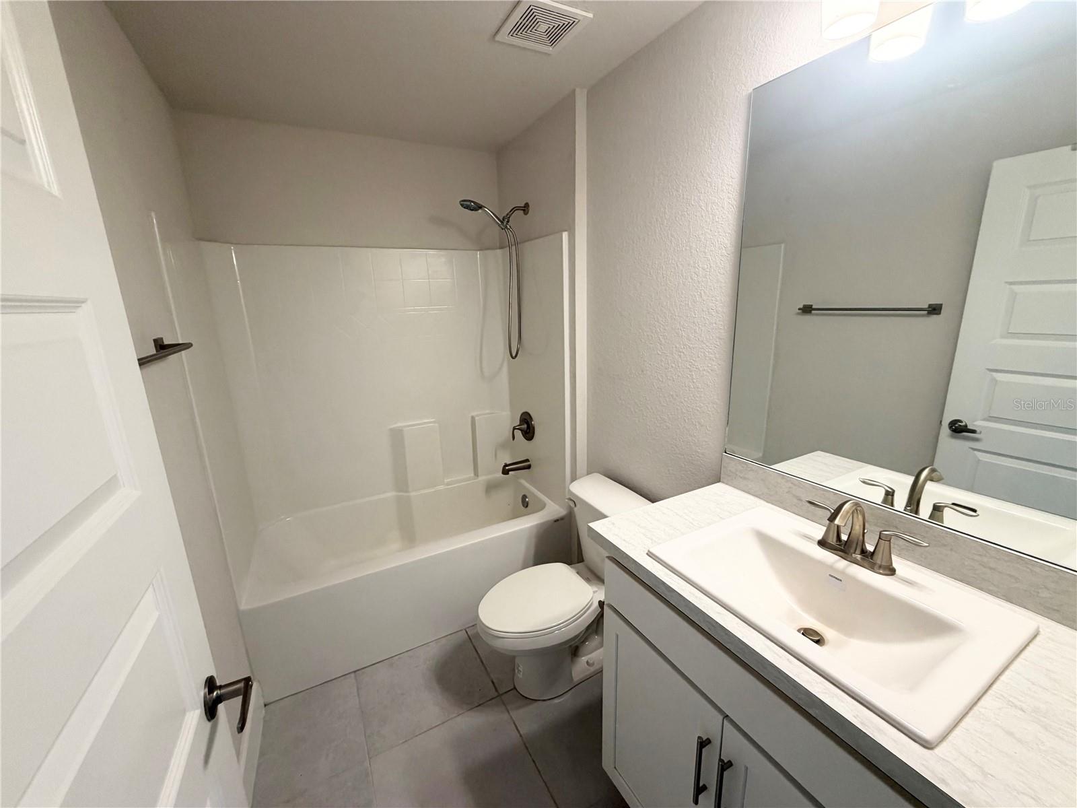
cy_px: 404
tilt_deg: -14.0
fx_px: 436
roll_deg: +2.8
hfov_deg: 102.1
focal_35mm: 14
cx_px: 538
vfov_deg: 85.7
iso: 250
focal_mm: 2.22
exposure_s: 1/120
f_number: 2.2
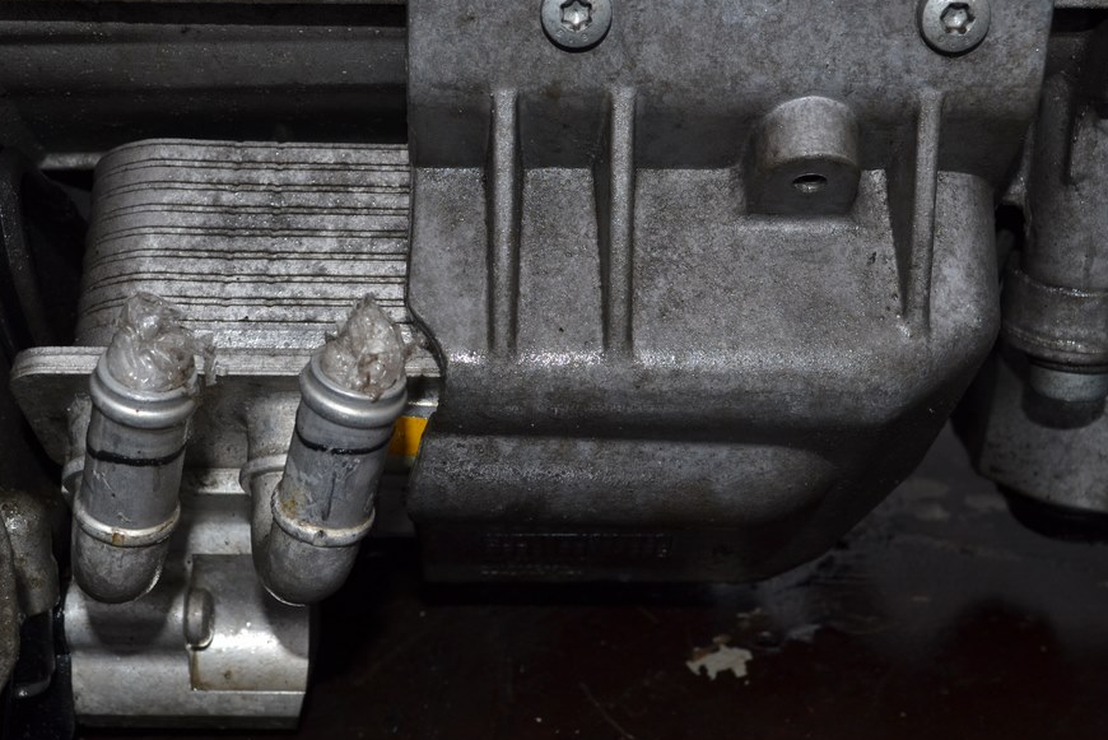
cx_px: 520
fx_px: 1848
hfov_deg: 33.4
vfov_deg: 22.6
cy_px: 355
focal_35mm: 60
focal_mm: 34
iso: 100
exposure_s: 1/60
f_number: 8
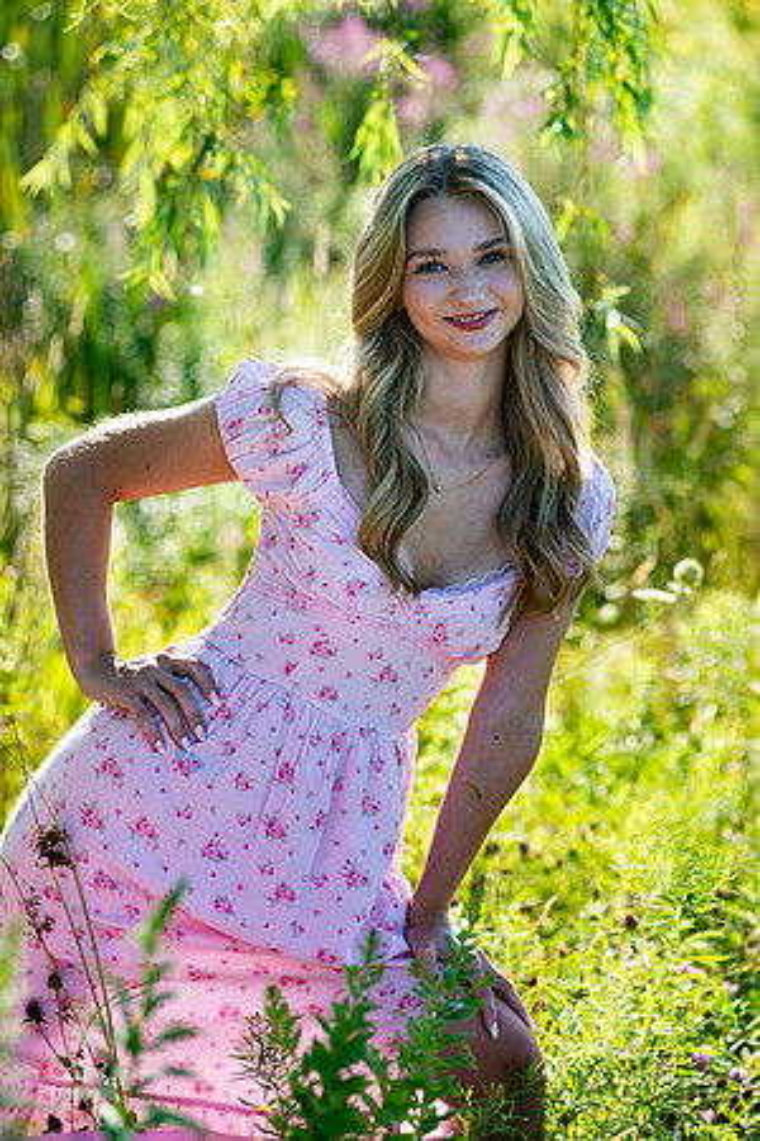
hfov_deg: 13.0
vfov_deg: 19.5
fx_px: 3325
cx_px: 380
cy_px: 570
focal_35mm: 105
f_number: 4
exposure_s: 1/500
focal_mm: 105
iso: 160
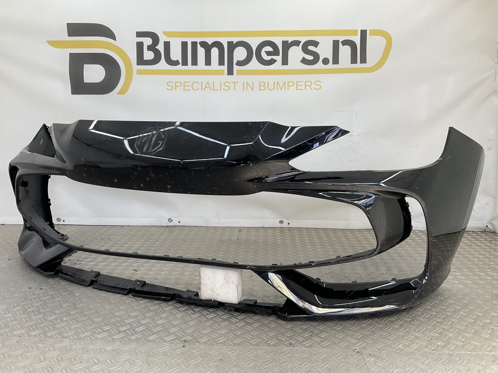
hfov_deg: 61.7
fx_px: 417
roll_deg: -3.0
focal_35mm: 29
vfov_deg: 48.2
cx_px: 249
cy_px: 186
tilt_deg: -9.4
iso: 16
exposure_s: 1/154
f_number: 1.8
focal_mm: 3
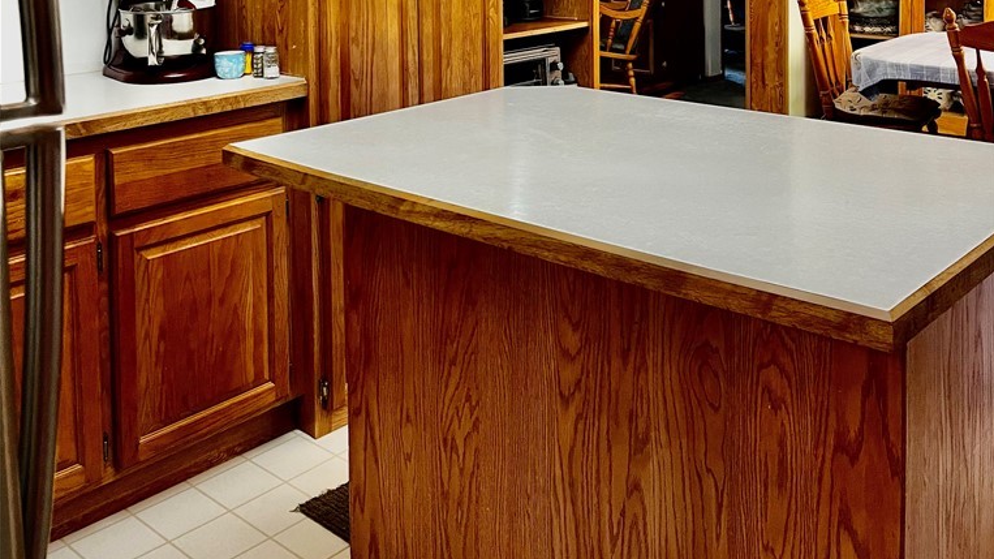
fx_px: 1001
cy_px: -44
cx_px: 499
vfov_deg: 28.5
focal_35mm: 38
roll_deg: +0.7
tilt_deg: -2.5
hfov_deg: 52.8
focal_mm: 5.1
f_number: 1.6
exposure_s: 1/60
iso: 125
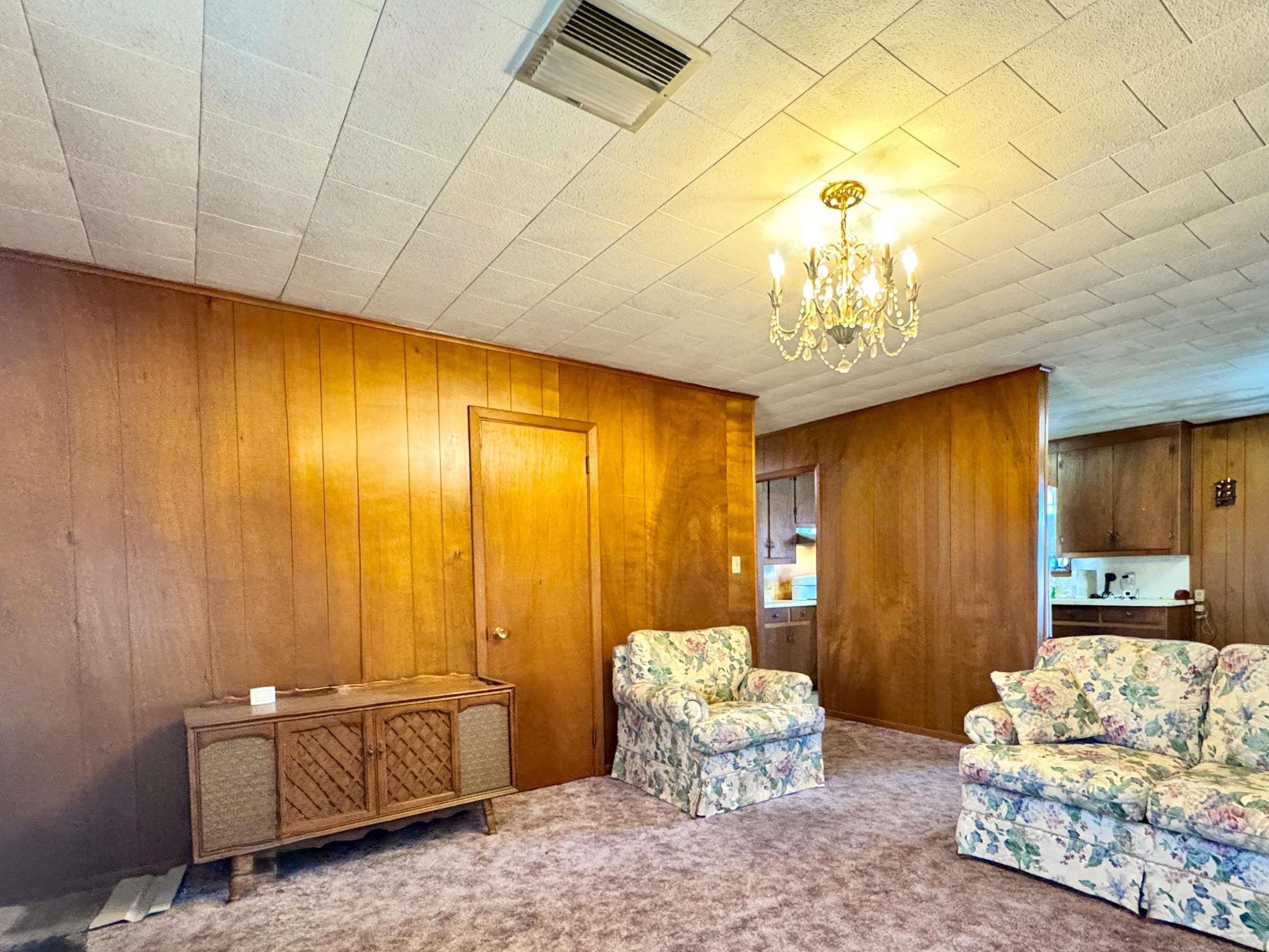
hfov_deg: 87.3
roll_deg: +1.7
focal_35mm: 18
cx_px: 720
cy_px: 599
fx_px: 660
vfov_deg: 70.4
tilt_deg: -2.5
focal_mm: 2.22
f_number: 2.2
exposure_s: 1/60
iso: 800
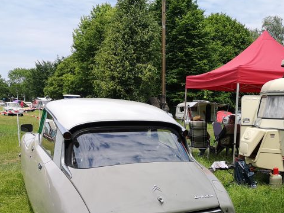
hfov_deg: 41.4
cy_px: 172
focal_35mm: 45
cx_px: 196
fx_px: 369
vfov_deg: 31.3
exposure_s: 1/1524
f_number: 1.8
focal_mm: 5.58
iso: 50
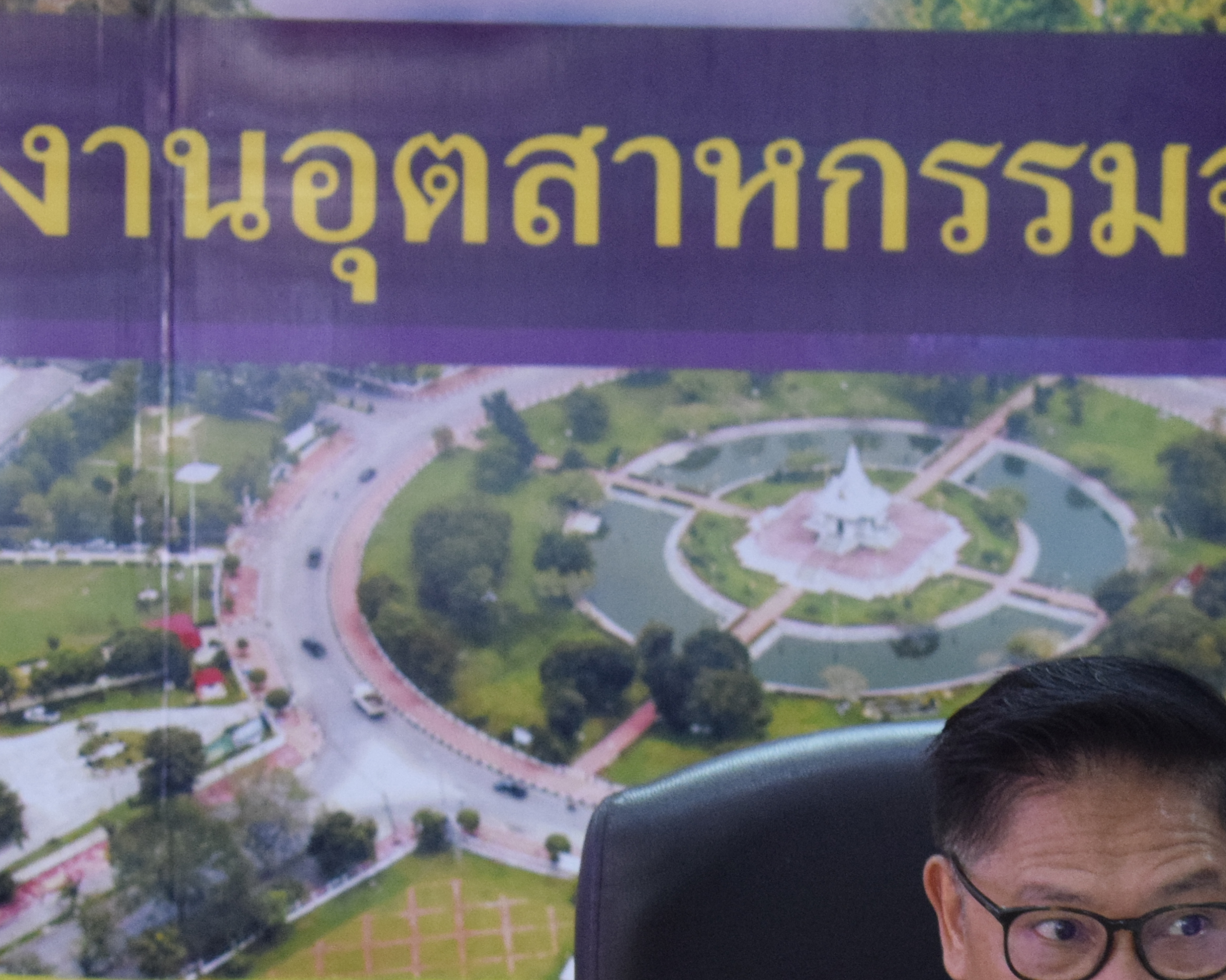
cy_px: 1034
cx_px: 1001
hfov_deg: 9.7
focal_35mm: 198
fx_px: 7191
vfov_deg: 7.8
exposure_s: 1/60
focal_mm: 55
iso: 1800
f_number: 5.6
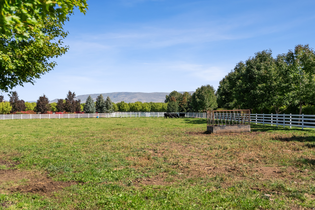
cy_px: 105
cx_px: 158
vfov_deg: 31.6
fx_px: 372
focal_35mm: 42
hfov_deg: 45.9
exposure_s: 1/8000
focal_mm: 42.5
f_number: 2.8
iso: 640
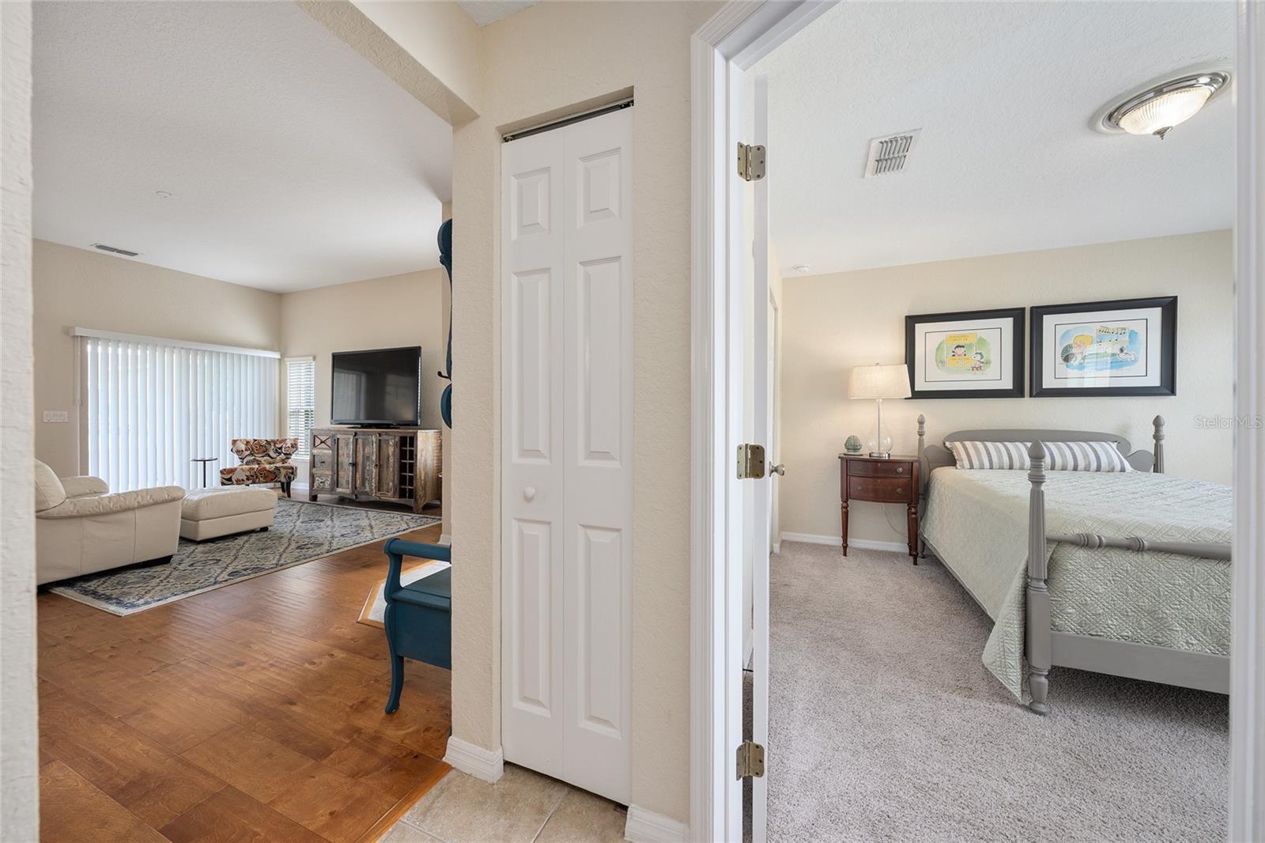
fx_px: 422
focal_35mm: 12
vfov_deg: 90.0
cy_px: 422
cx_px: 632
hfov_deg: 112.6
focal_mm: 12
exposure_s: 1/8
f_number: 7.1
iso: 160
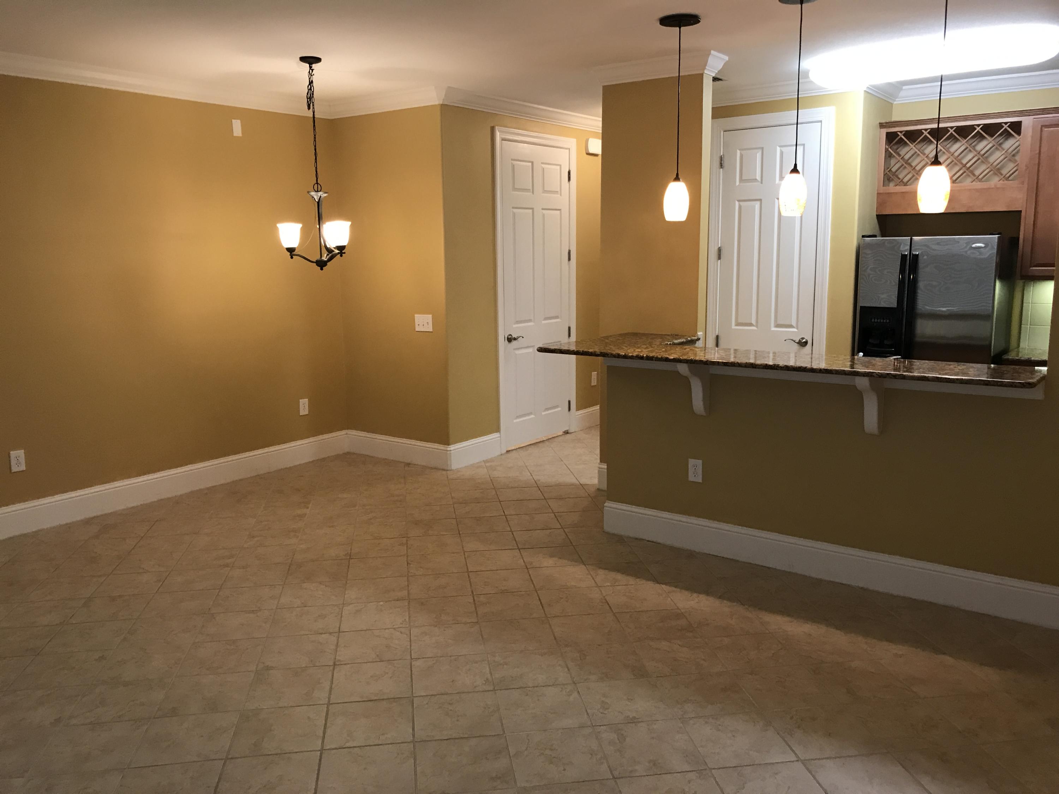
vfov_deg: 49.7
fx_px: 857
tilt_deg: -8.9
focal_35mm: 28
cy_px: 397
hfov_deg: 63.4
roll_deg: +0.6
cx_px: 530
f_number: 1.8
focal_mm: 3.99
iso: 40
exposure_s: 1/15
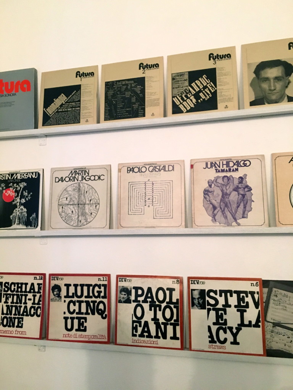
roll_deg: +1.6
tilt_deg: +3.6
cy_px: 195
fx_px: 327
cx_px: 146
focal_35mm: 29
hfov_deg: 48.2
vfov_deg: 61.7
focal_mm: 4.15
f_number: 2.2
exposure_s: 1/33
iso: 250
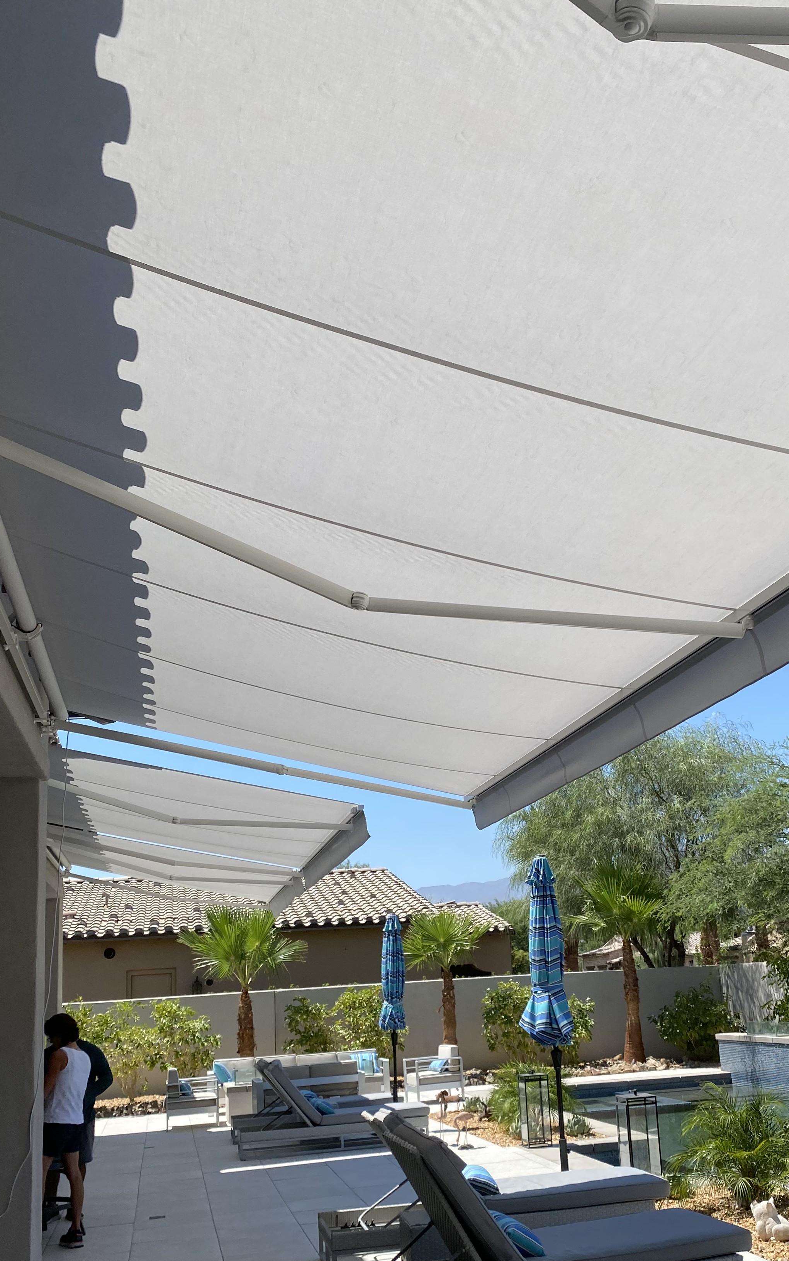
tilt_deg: +13.9
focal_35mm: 34
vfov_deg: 56.3
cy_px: 745
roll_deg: +3.7
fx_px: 1170
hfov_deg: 37.1
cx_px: 473
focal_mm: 4.25
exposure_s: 1/2463
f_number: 1.8
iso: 32
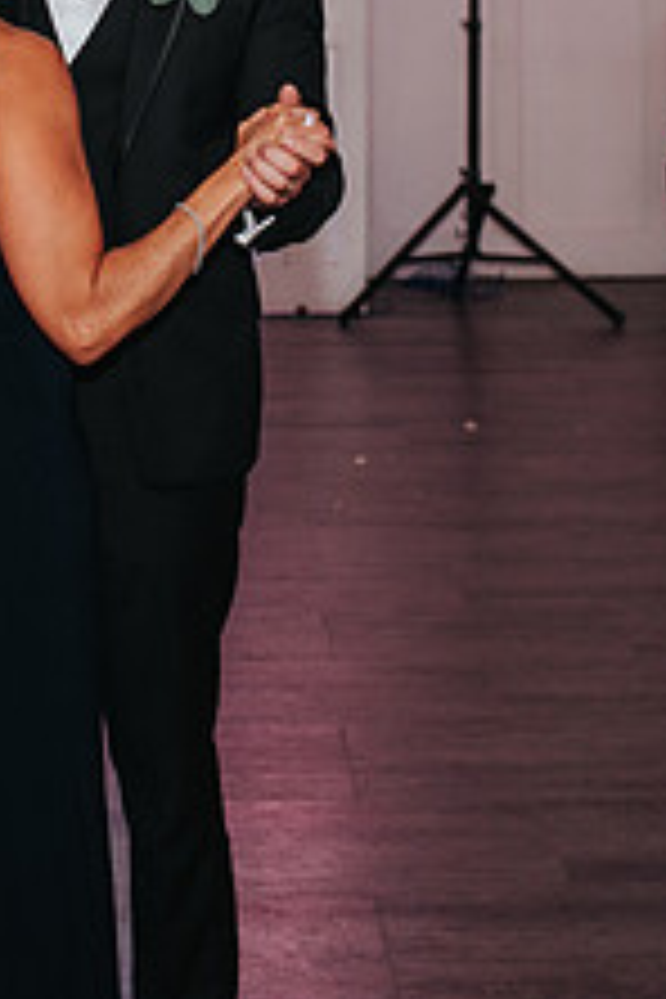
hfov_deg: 12.7
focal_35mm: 107
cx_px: 97
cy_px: -9
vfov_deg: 18.6
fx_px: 2969
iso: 1000
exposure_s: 1/200
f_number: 2.8
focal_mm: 35
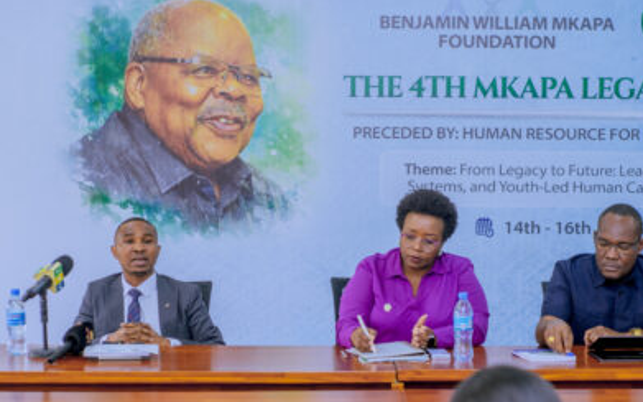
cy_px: 278
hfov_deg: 28.2
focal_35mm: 73
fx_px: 1279
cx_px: 368
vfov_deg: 17.8
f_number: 3.2
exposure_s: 1/125
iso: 640
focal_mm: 50
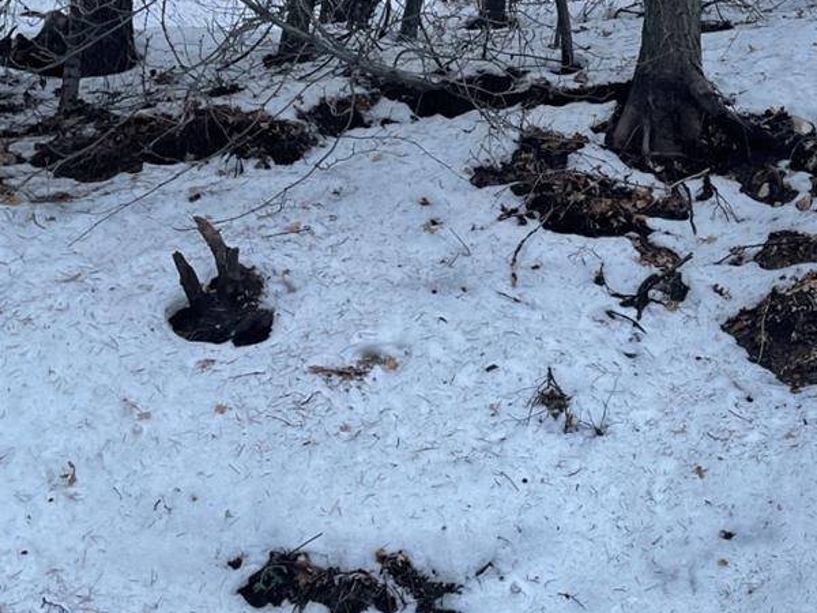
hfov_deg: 28.7
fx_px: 1534
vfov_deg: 21.9
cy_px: 19
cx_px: 727
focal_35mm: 65
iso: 125
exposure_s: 1/100
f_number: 1.6
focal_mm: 4.2
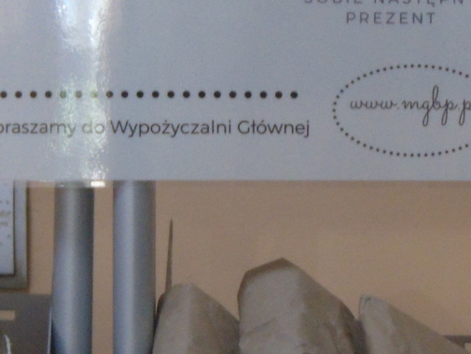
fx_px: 2586
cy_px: 187
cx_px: 145
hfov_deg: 10.4
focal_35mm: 190
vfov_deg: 7.8
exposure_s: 1/30
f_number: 3.5
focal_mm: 9
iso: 200
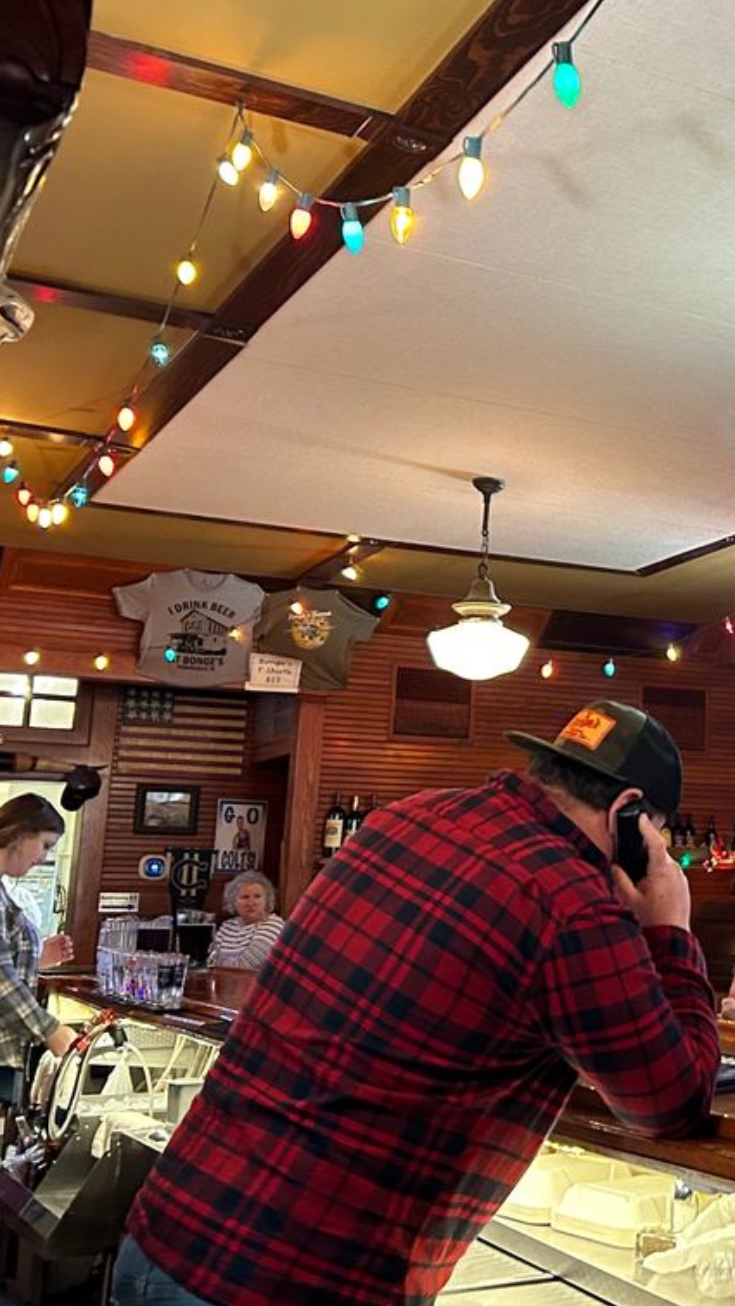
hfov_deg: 23.1
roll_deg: -0.6
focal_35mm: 48
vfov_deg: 42.8
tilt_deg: +11.7
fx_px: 1662
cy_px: 566
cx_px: 853
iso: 500
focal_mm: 5.7
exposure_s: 1/60
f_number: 1.5
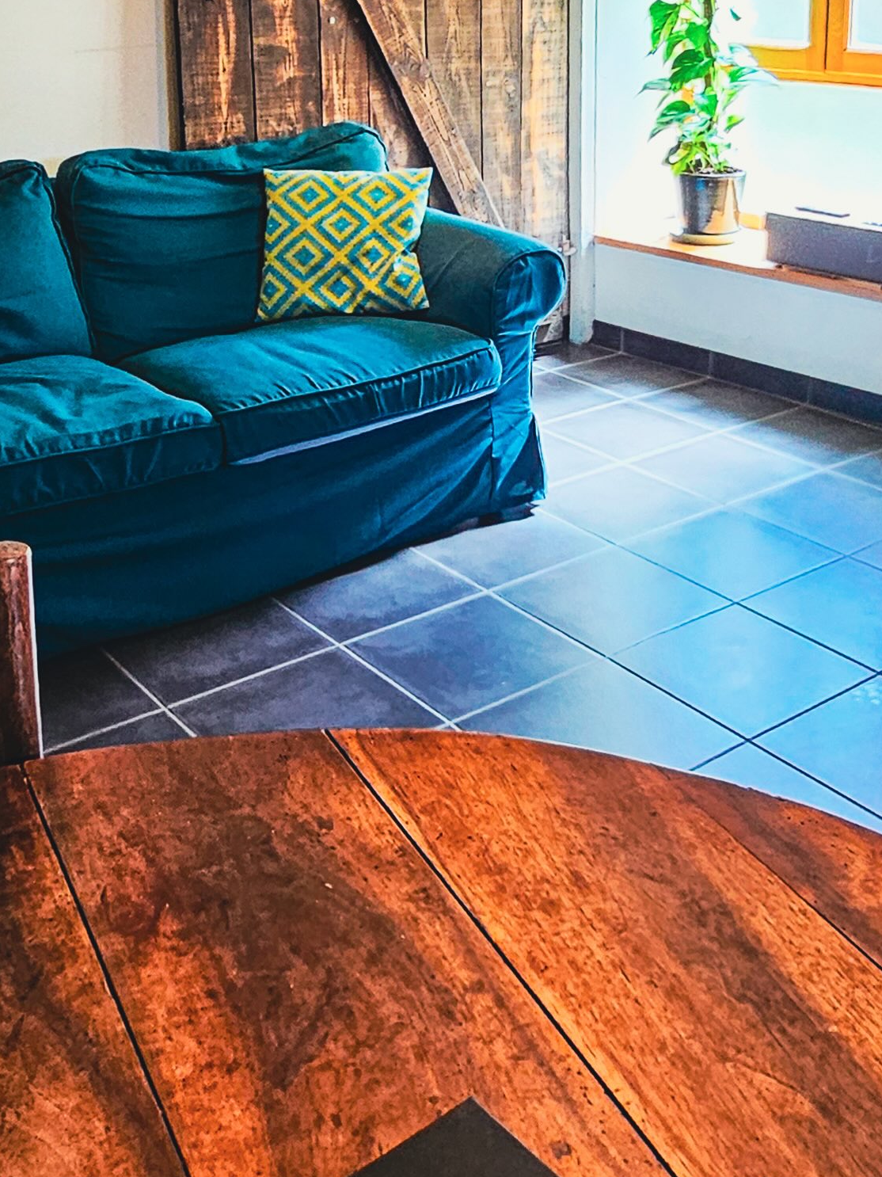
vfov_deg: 52.6
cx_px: 464
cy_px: 588
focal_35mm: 35
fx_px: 1189
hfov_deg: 40.7
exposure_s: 1/50
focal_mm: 2.2
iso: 200
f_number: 2.2
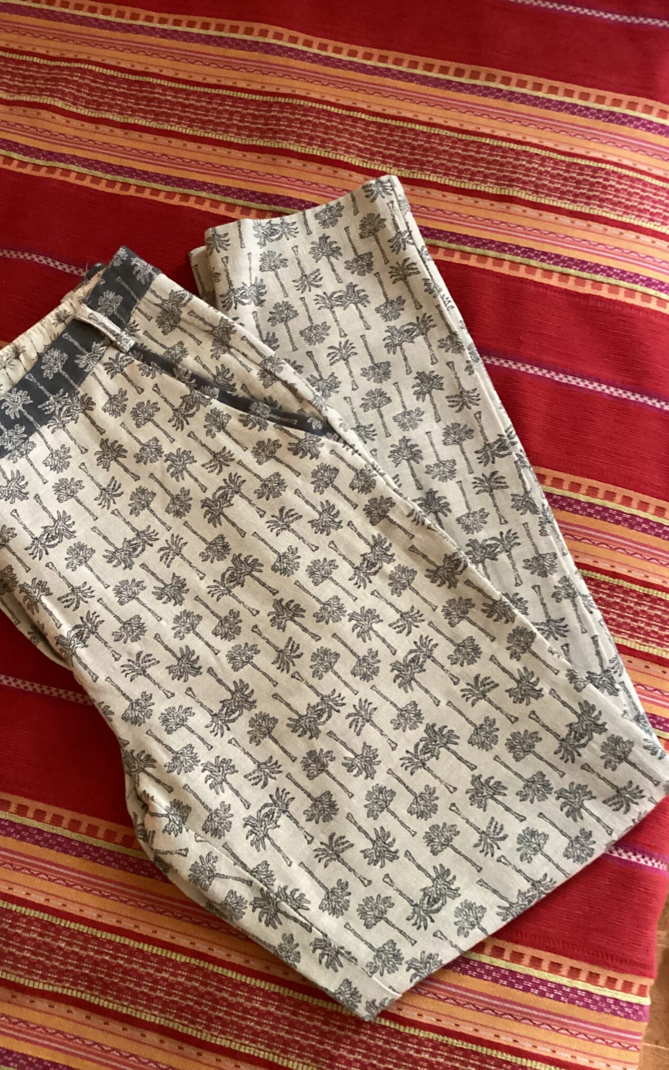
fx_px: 962
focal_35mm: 33
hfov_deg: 38.2
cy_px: 535
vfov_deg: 58.1
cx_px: 273
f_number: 2.4
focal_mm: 3.3
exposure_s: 1/24
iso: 640
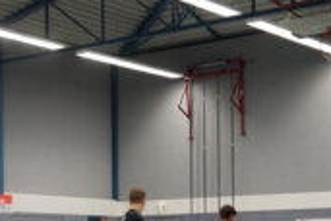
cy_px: 246
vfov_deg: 13.7
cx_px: 197
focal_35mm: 98
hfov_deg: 20.8
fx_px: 901
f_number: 4
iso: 500
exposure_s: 1/60
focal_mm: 28
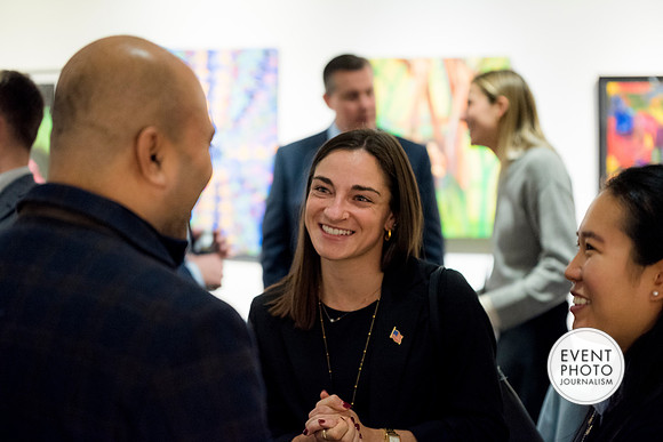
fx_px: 1296
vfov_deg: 19.4
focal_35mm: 70
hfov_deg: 28.7
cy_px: 221
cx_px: 332
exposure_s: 1/125
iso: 1600
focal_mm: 70
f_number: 2.8
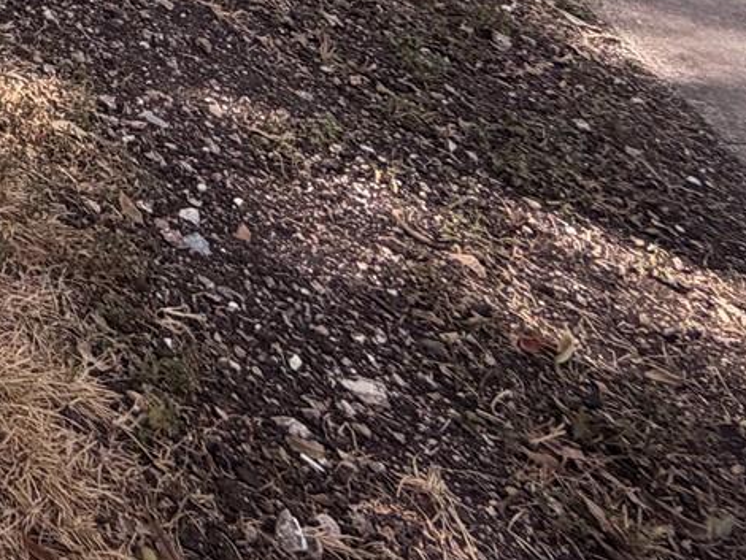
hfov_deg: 20.9
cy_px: -573
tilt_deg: -3.4
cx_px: -614
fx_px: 1315
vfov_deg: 17.2
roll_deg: -0.5
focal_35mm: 61
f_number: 2.2
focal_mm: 2.22
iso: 50
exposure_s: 1/502
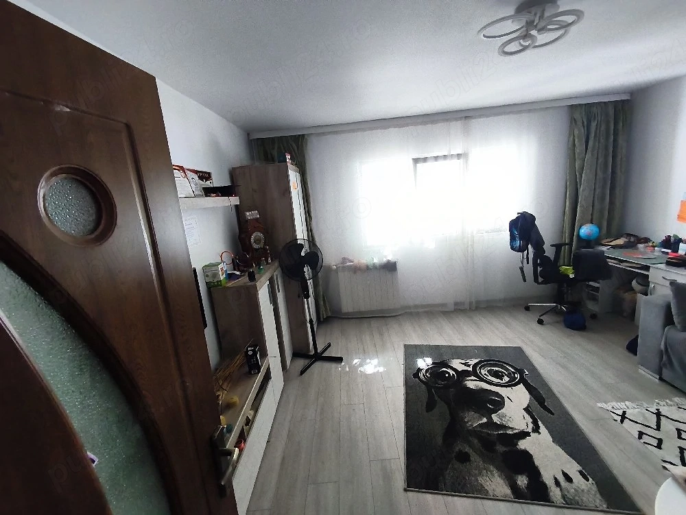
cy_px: 258
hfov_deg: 98.1
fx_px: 297
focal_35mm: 15
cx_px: 343
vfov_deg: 81.8
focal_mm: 1.65
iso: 640
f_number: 2.2
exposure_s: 1/33.4
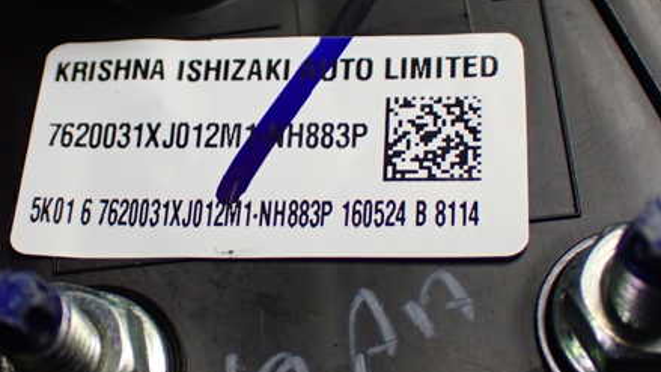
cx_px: 271
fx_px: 1227
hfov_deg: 30.1
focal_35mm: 70
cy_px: 167
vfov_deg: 17.2
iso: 800
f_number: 3.1
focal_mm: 8.4
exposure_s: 1/125
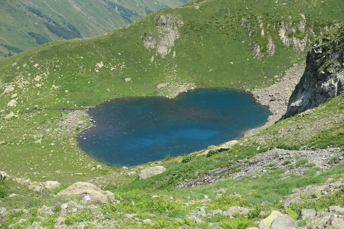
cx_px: 174
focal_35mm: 49
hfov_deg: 40.3
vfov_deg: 27.5
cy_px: 116
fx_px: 468
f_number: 5.6
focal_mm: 17.7
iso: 125
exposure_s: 1/320
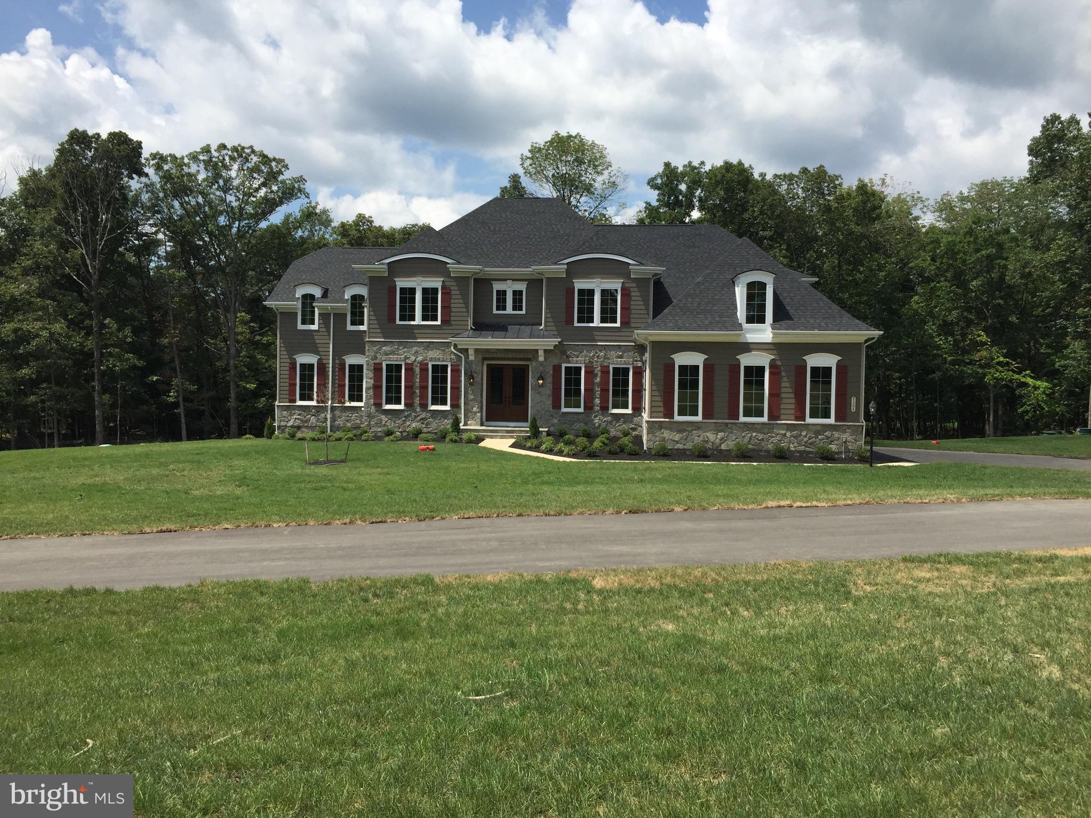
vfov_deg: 48.2
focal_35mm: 29
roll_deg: -0.9
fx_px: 914
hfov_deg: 61.7
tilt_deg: -0.7
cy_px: 409
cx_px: 546
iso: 32
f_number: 2.2
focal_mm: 4.15
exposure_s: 1/2825
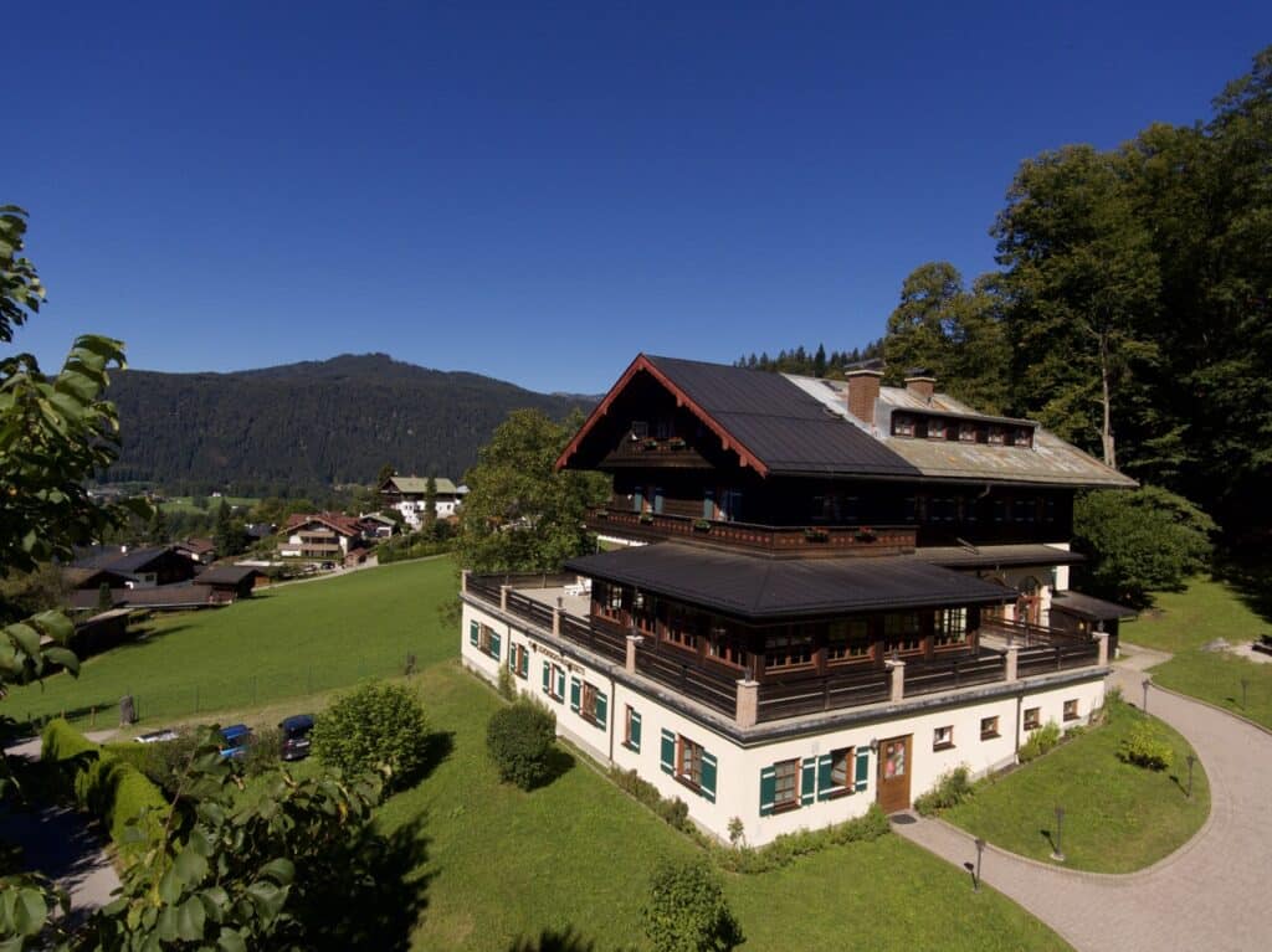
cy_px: 476
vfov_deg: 65.9
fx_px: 735
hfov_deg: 81.8
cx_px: 636
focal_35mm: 20
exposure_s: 1/1600
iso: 100
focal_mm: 3.61
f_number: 2.8
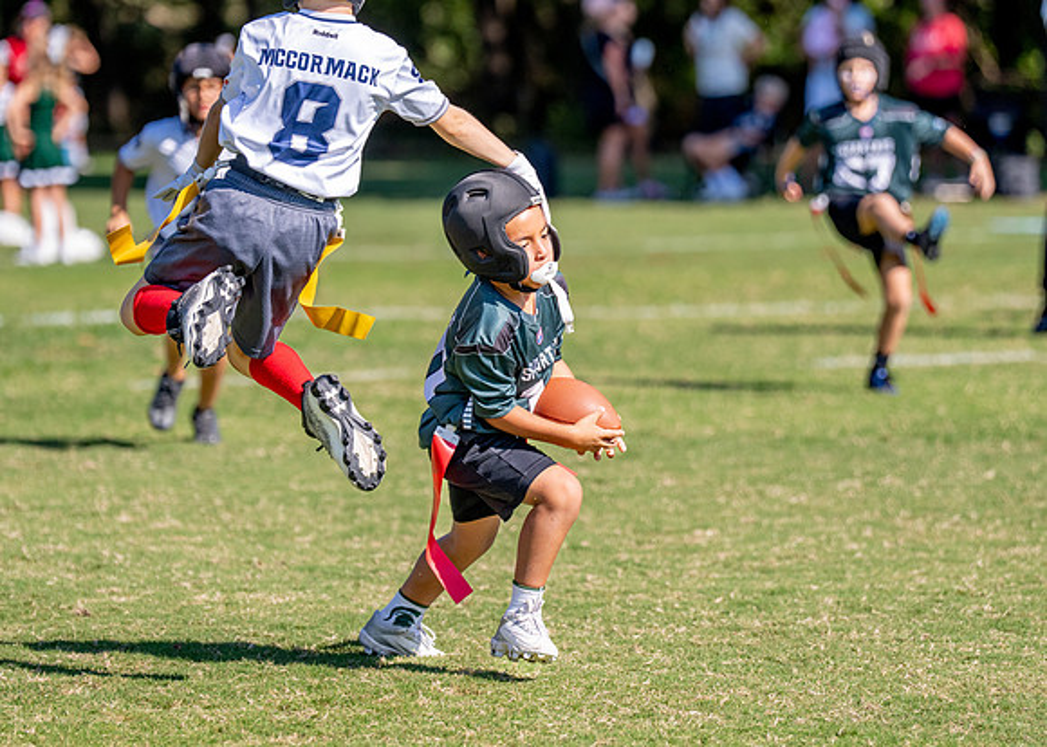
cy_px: 310
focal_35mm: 218
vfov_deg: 6.6
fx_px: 6472
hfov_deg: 9.2
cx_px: 477
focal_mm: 151
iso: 250
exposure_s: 1/4000
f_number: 2.8
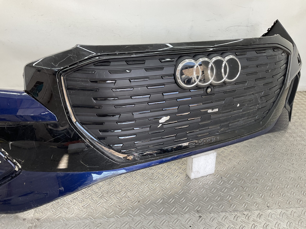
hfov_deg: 61.7
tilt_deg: -25.8
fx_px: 256
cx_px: 153
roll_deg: -3.6
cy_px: 114
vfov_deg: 48.2
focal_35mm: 29
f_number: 1.8
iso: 32
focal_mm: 3
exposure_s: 1/120
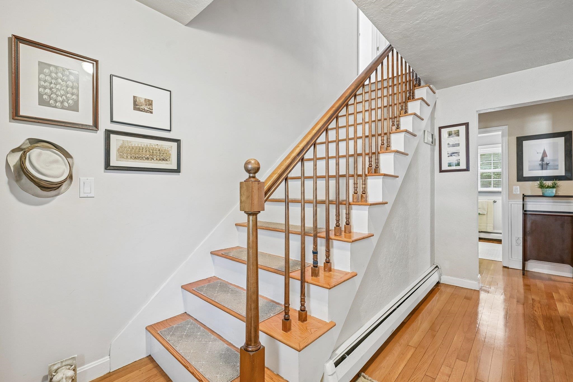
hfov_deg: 96.7
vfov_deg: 73.7
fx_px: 255
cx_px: 286
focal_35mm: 16
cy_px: 191
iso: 400
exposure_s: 1/4
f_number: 8
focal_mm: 16
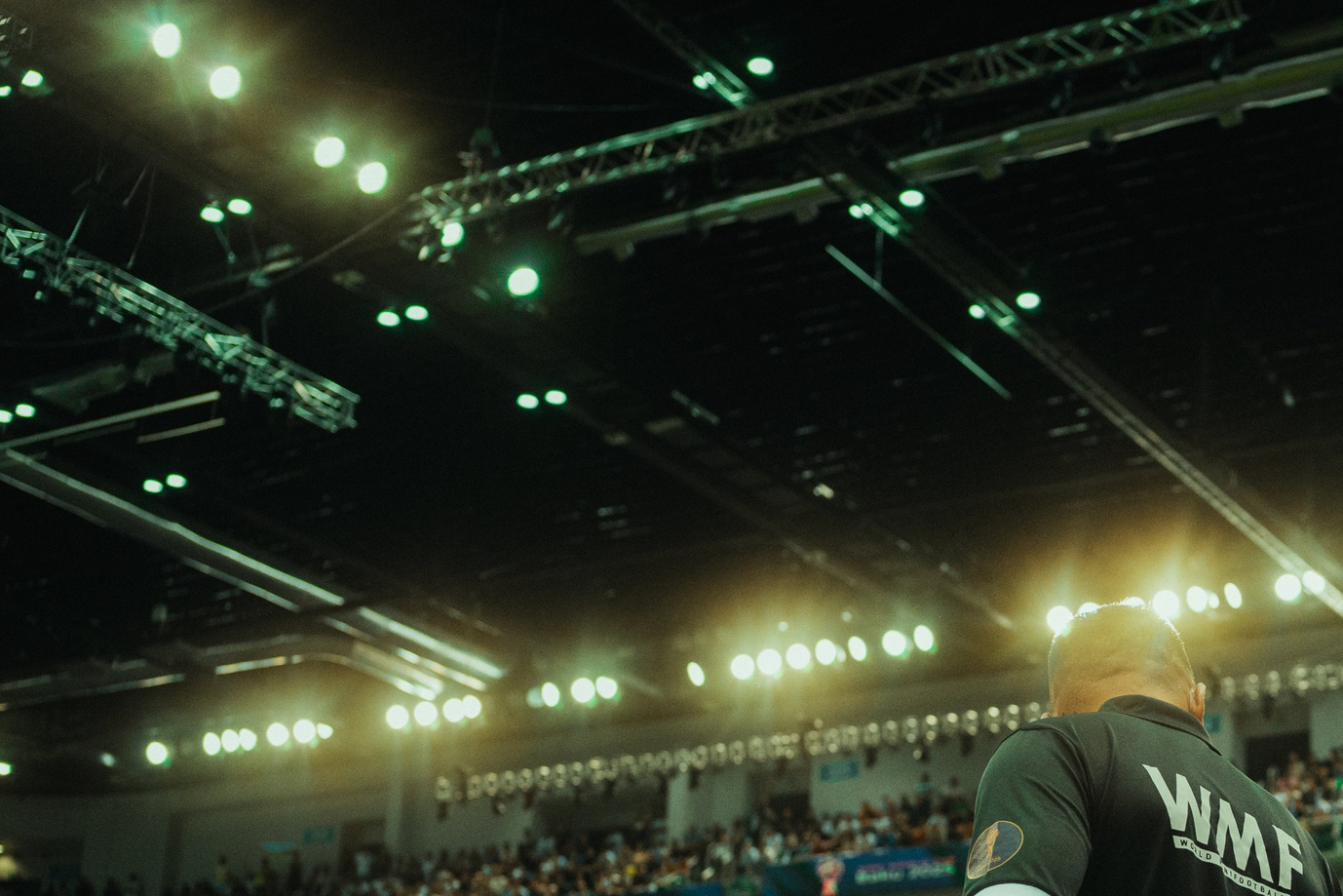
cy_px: 767
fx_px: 2425
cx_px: 1193
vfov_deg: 20.6
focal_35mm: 65
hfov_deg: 29.7
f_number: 3.5
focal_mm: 35
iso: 1600
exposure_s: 1/200
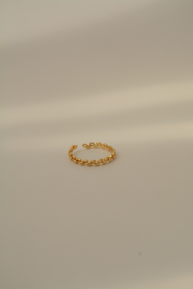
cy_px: 144
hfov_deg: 11.4
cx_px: 96
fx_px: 965
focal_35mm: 120
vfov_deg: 17.1
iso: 500
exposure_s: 1/2000
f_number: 11
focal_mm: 80
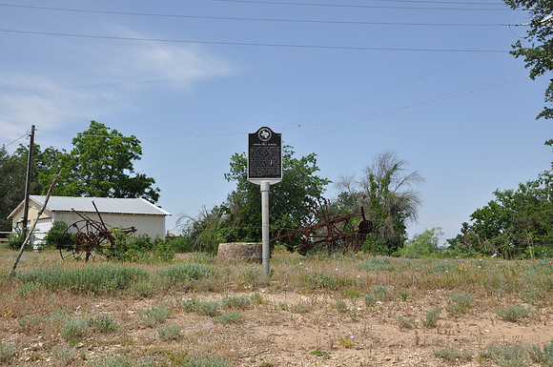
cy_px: 184
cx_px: 276
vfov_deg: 31.8
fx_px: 644
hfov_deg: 46.5
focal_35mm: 42
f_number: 9
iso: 200
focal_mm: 28
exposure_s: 1/320
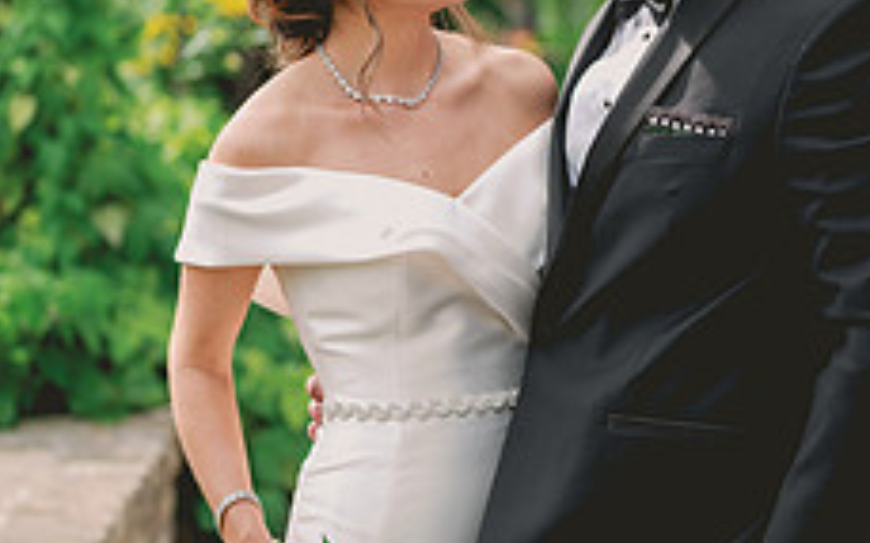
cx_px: 553
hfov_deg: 20.7
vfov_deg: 13.1
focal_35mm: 100
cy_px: 220
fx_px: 2370
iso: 64
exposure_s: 1/800
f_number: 2
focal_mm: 50
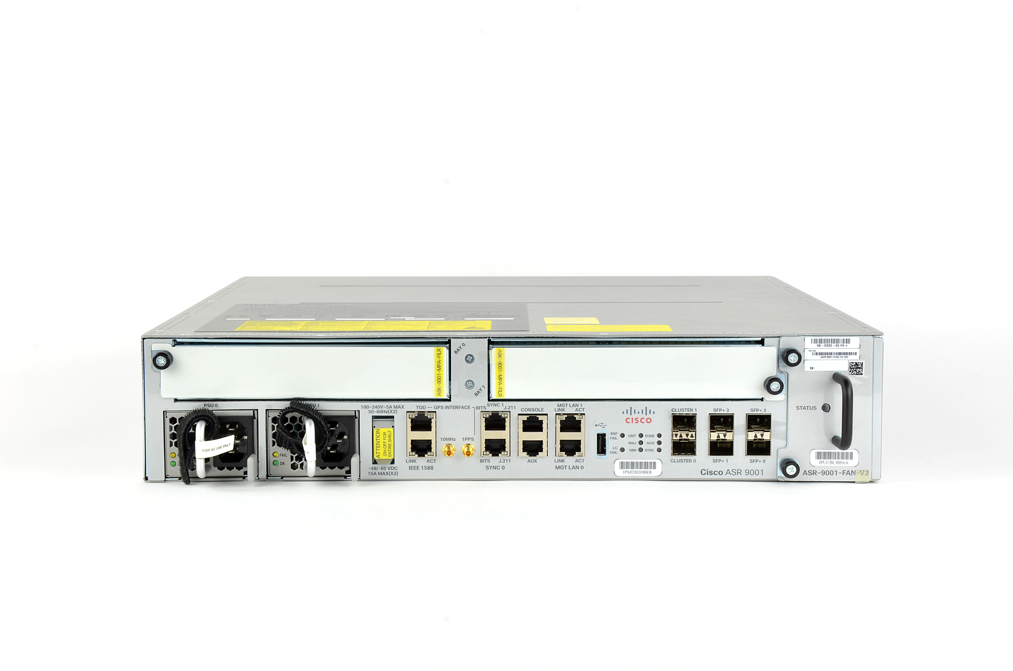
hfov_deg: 28.1
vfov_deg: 18.8
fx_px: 2022
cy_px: 336
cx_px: 506
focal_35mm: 72
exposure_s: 1/3
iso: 100
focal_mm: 48
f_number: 16
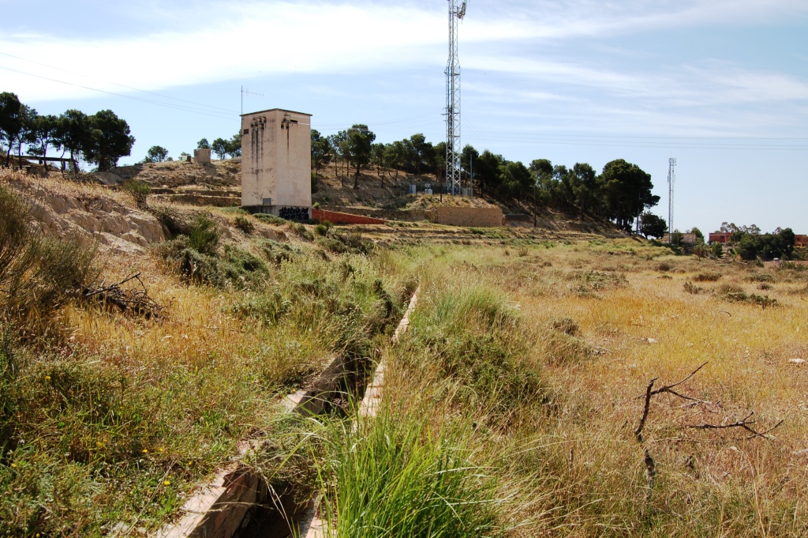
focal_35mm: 33
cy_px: 269
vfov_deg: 39.9
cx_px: 404
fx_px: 740
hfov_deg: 57.3
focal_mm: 22
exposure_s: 1/320
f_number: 9
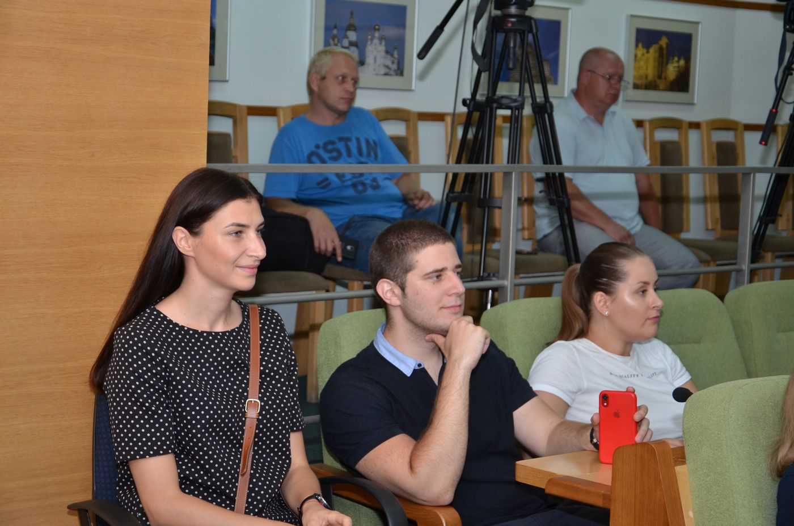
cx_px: 397
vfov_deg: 18.8
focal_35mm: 72
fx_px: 1585
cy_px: 263
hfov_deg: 28.1
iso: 500
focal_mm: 48
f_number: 4.8
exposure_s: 1/250
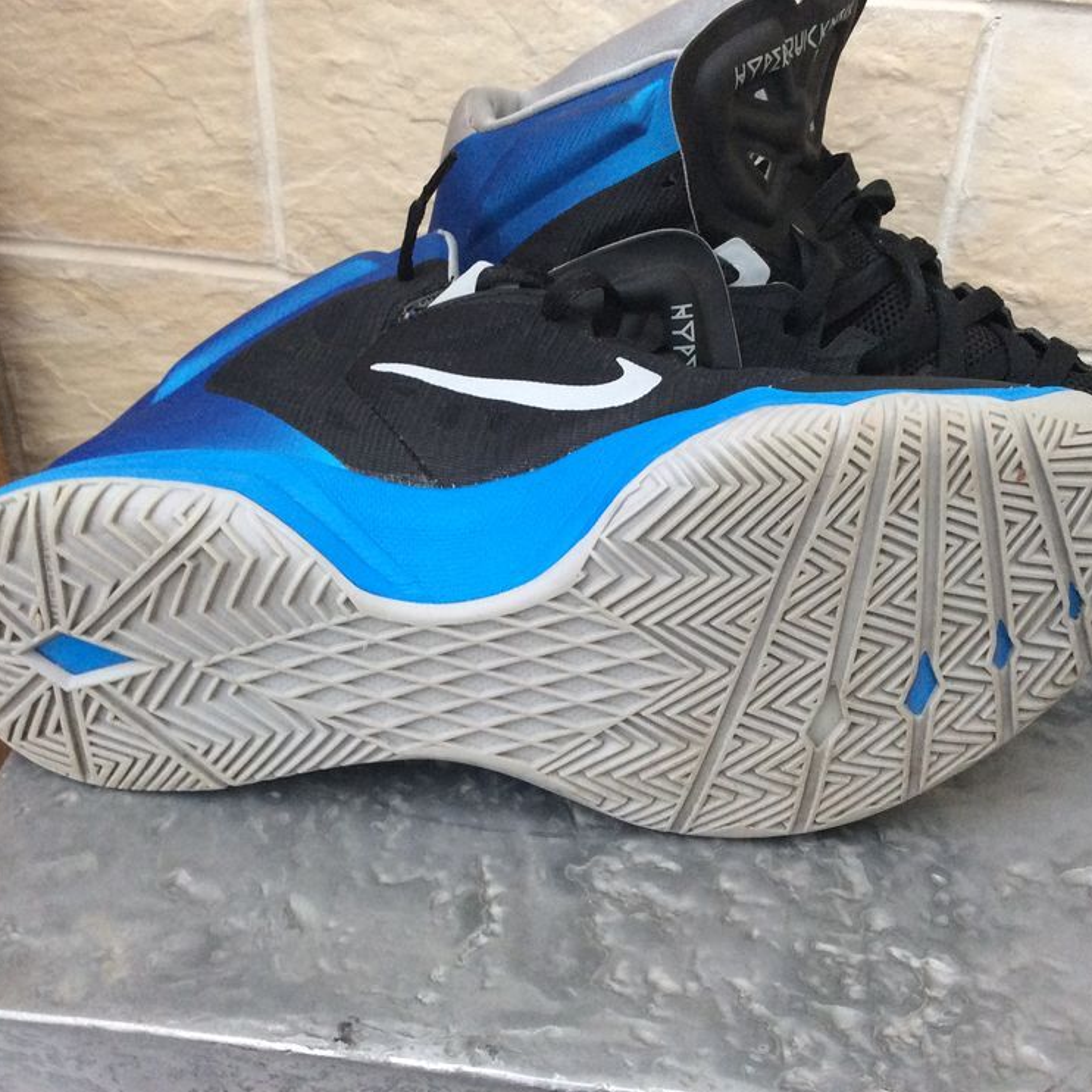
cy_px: 546
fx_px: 1356
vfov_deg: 43.9
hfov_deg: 43.9
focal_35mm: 38
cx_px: 563
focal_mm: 3.3
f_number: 2.4
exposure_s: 1/25
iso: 125
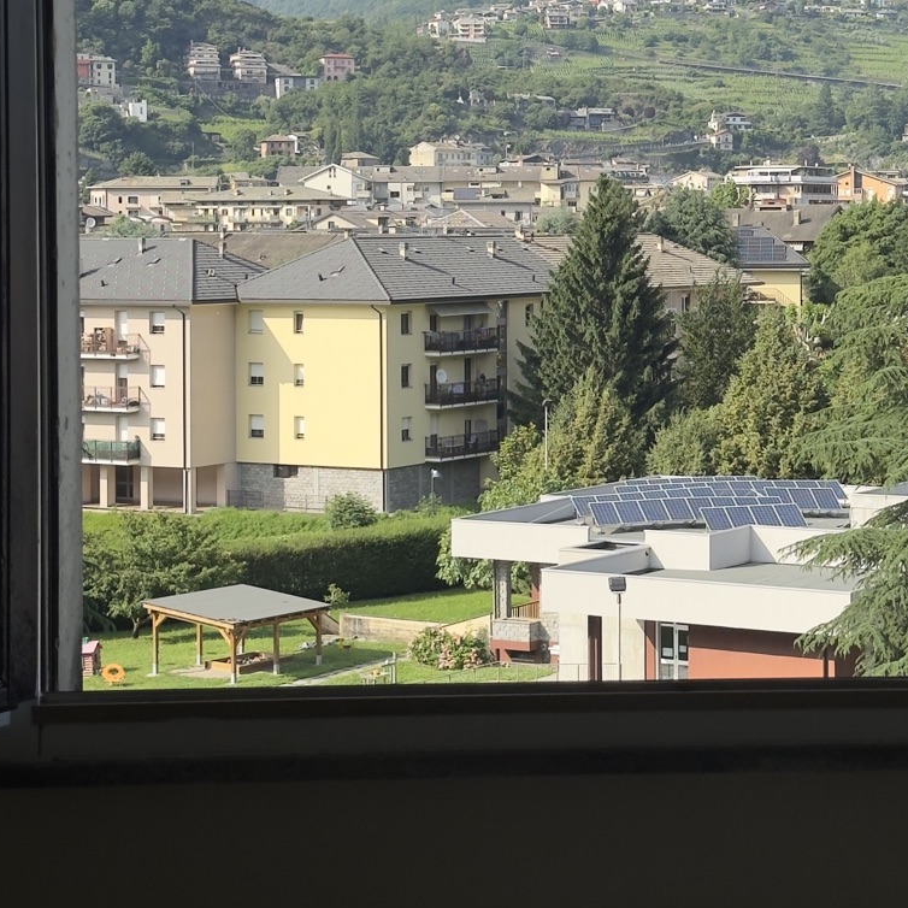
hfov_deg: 19.2
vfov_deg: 19.2
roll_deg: +0.1
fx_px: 2671
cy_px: 260
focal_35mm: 90
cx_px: 666
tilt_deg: -0.5
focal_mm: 6.76
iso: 64
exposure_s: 1/2762
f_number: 1.78
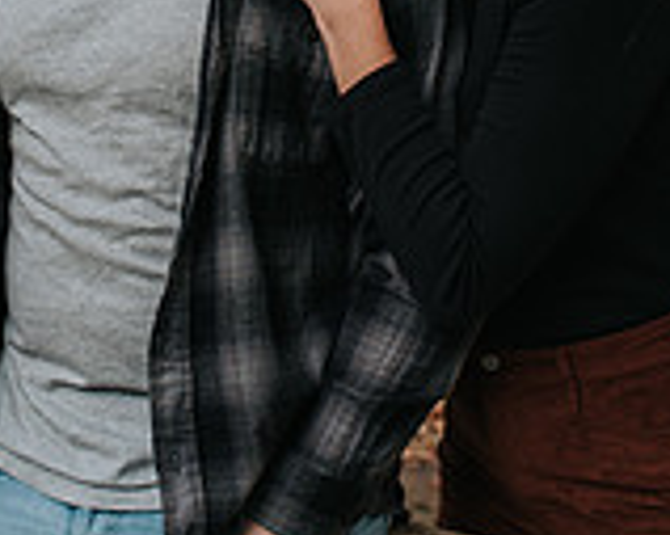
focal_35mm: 93
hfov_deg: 20.6
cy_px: -156
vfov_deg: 15.7
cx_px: 278
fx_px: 1843
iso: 1000
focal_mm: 35
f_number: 3.2
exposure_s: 1/320
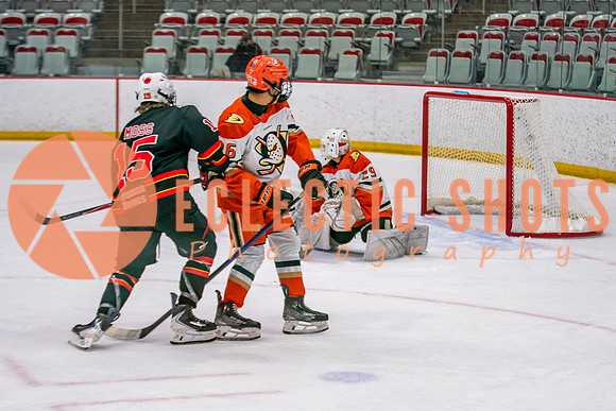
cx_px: 339
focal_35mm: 99
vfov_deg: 13.9
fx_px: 1689
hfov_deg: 20.7
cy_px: 262
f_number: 2.8
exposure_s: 1/640
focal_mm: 70
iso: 500
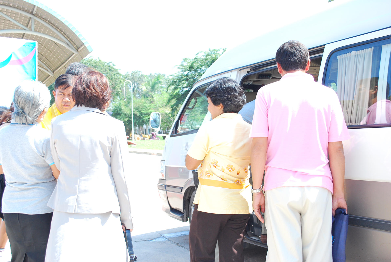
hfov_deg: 46.3
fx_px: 457
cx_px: 196
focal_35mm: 42
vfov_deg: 32.0
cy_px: 131
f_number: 5.6
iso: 400
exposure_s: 1/320
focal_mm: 28
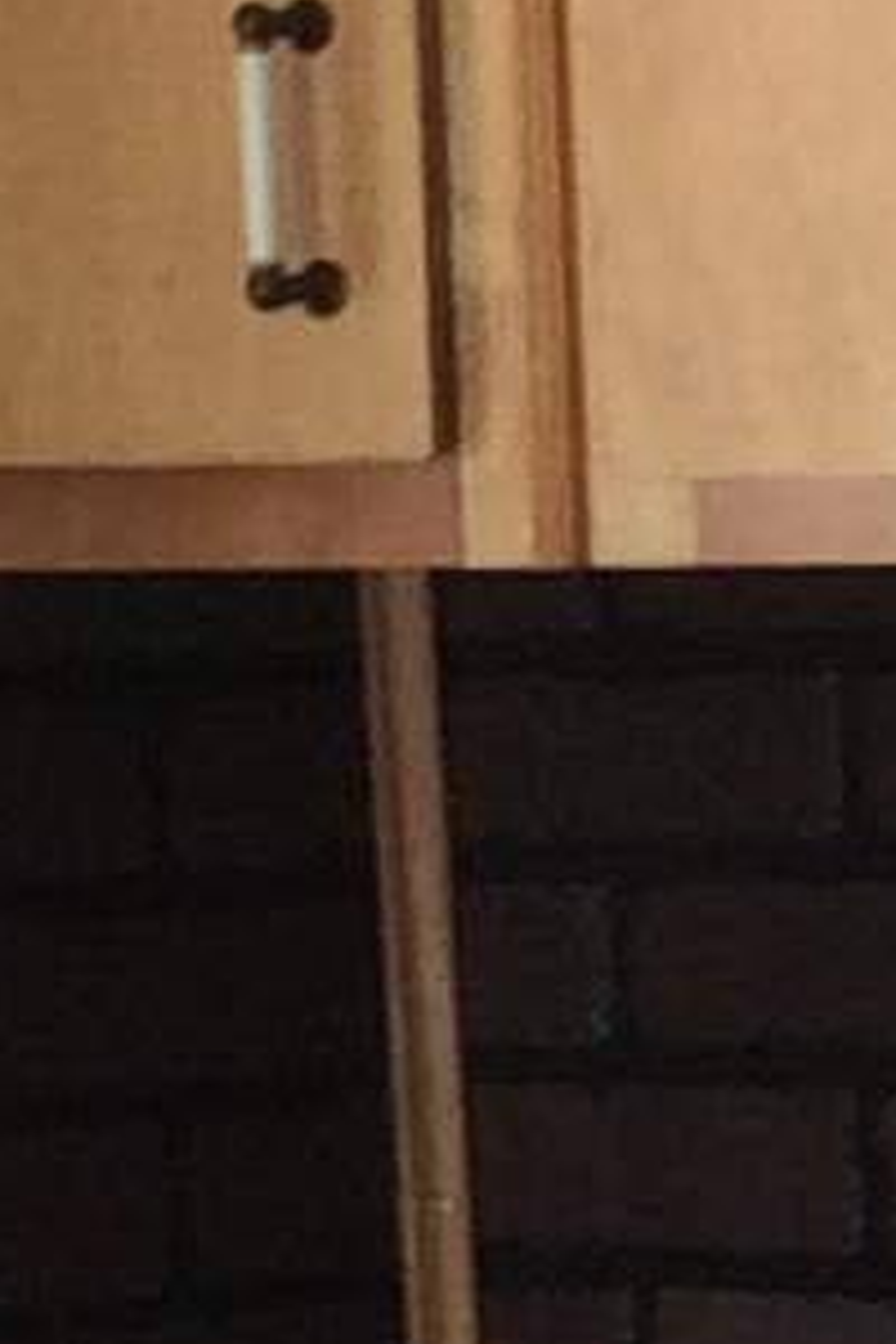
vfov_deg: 7.1
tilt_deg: -7.0
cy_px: 1519
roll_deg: +3.4
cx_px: 1882
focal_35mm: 287
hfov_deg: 4.7
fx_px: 10714
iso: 40
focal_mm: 3.3
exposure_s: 1/24
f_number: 2.4
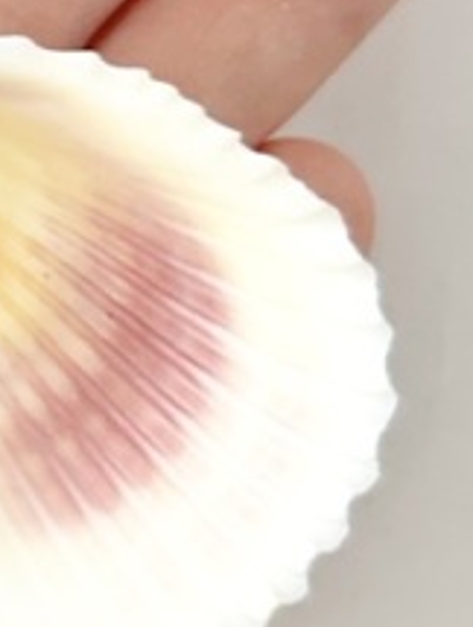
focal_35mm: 95
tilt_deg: -89.4
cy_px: 525
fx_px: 1726
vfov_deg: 20.3
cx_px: -455
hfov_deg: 13.5
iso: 80
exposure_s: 1/173
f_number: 1.78
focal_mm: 6.86
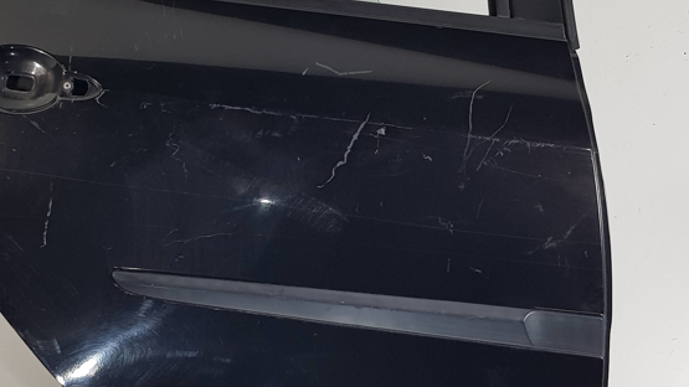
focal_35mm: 49
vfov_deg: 24.2
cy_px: 112
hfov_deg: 41.8
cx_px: 261
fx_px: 895
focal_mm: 4.2
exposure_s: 1/100
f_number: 1.7
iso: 50
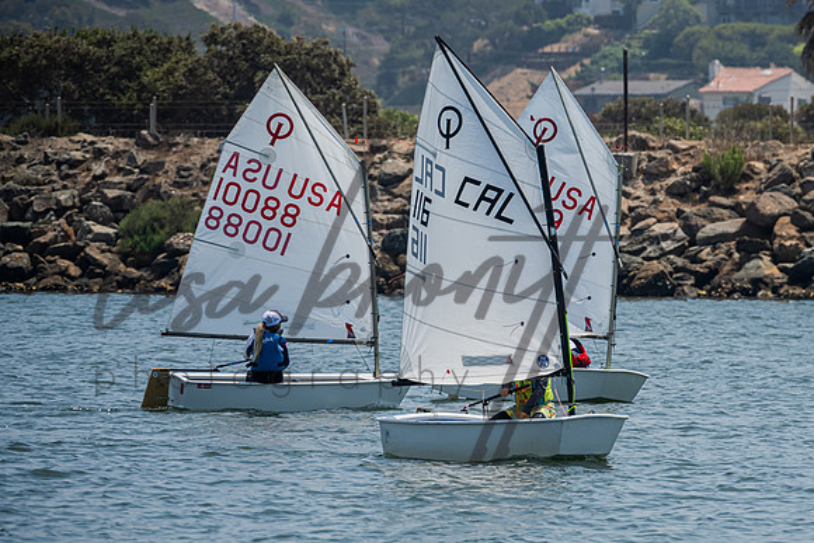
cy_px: 287
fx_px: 8621
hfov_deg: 5.4
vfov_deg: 3.6
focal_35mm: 381
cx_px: 554
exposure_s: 1/1250
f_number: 8
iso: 320
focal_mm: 280
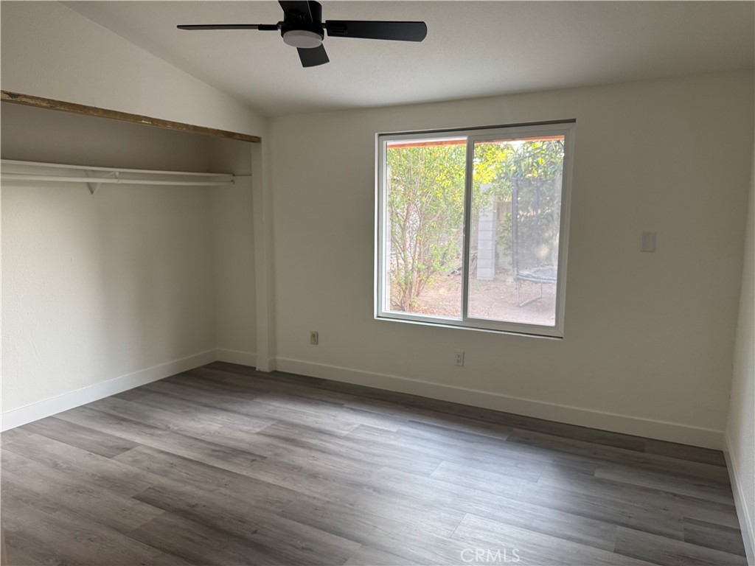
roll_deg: -0.5
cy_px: 283
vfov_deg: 56.8
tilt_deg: -7.7
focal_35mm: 24
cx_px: 378
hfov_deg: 71.6
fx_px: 523
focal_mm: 6.76
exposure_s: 1/60
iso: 200
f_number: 1.78
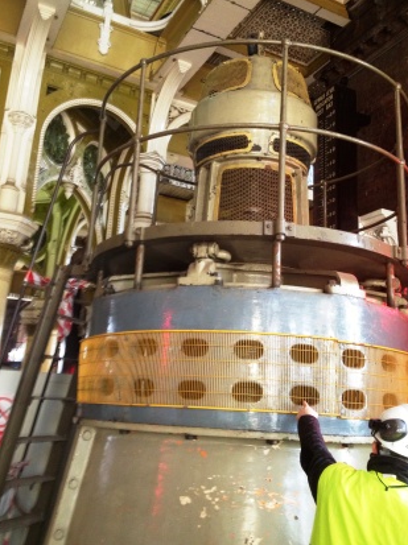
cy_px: 251
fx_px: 598
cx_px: 211
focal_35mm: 38
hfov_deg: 37.7
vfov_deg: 49.0
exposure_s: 1/20
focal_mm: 4.28
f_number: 2.4
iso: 160
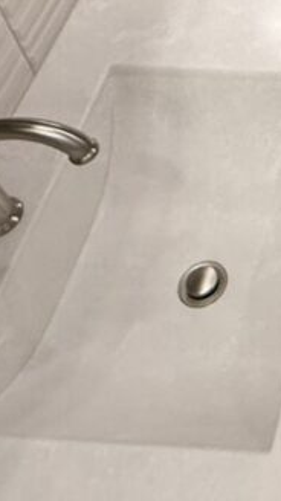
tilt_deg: -40.6
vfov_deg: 27.8
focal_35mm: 67
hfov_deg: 15.4
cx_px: 507
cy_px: -92
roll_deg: -0.8
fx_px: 889
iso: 320
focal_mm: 2.22
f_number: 2.2
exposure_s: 1/120
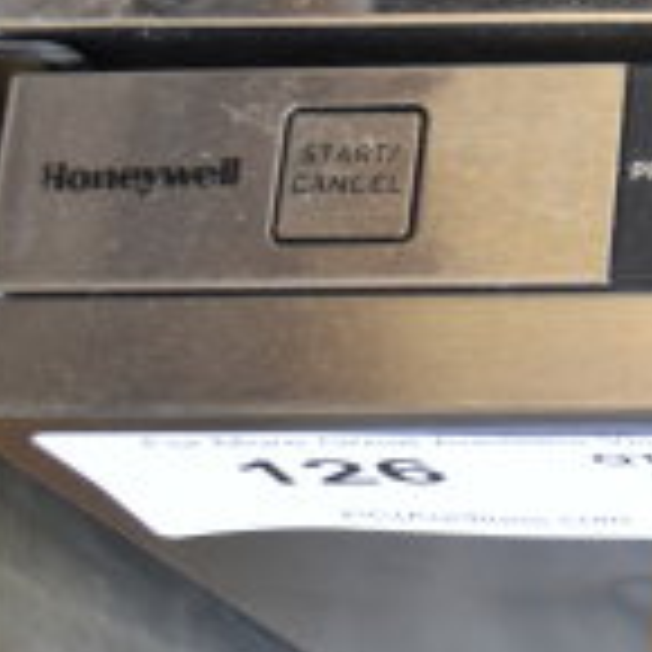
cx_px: 1340
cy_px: 92
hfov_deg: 11.3
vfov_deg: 12.5
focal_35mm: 139
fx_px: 2962
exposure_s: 1/40
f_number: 4
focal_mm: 26
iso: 500
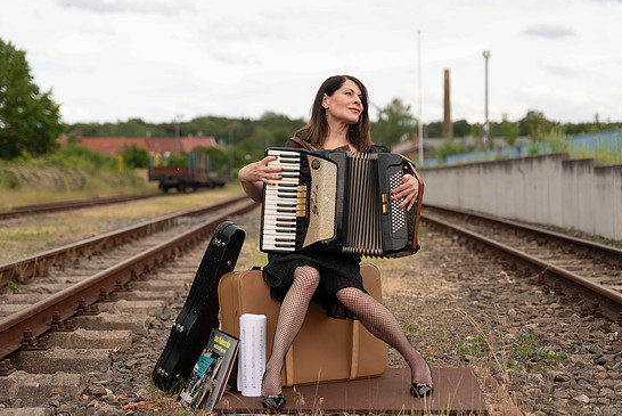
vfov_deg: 19.8
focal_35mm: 69
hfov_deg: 29.2
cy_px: 216
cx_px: 303
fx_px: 1193
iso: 64
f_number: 2.8
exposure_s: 1/800
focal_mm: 65
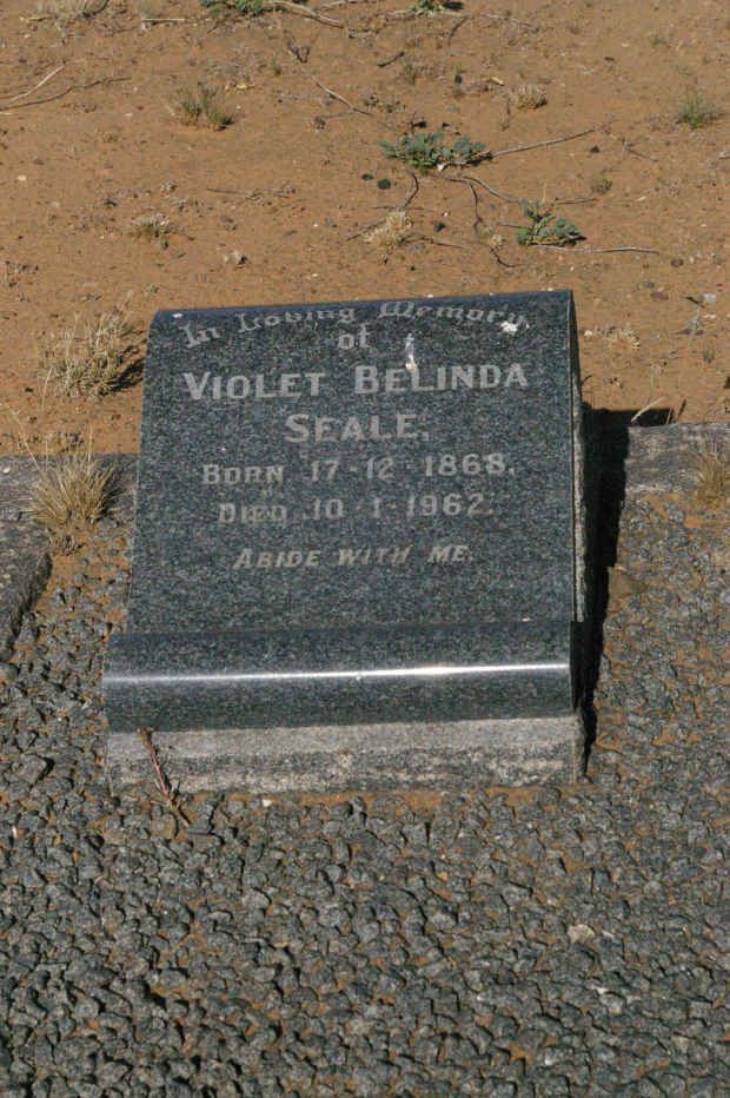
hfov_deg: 16.5
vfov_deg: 24.6
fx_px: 2513
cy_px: 549
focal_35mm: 82
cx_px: 365
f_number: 16
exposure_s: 1/3000
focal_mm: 55
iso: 3200
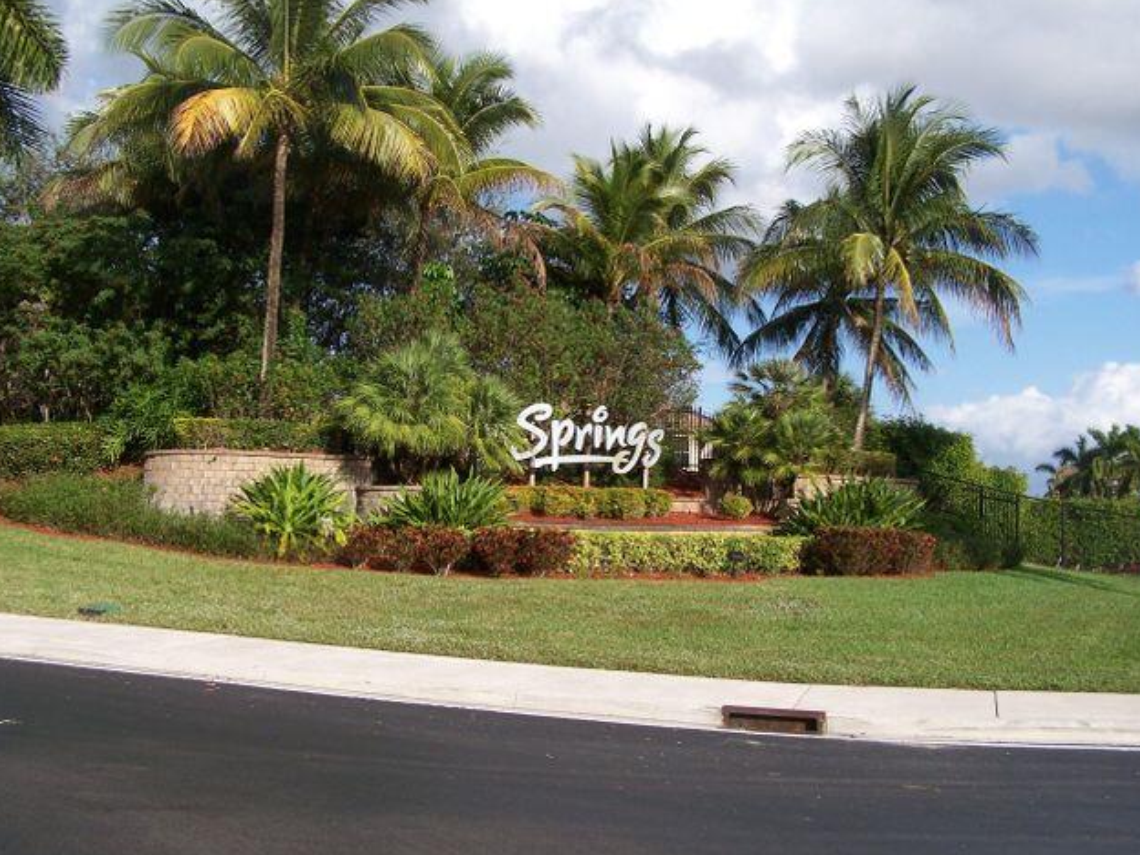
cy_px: 433
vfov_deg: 36.8
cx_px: 575
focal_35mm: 39
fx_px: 1284
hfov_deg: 47.9
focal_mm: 6.3
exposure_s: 1/750
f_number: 4
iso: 80
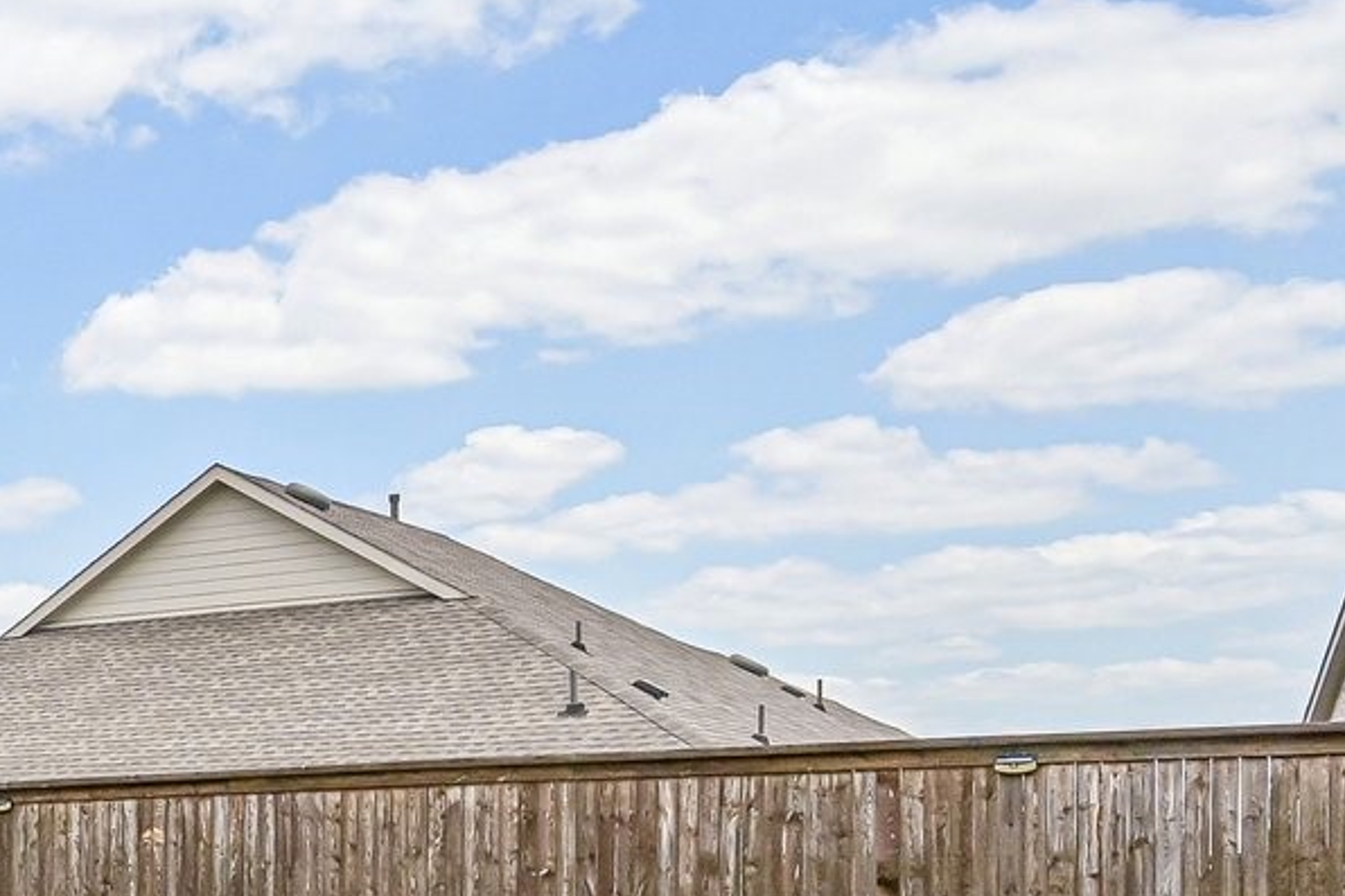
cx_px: -731
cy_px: 868
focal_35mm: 55
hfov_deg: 25.7
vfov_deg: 23.7
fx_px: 2054
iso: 400
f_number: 8
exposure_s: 1/1000
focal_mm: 16
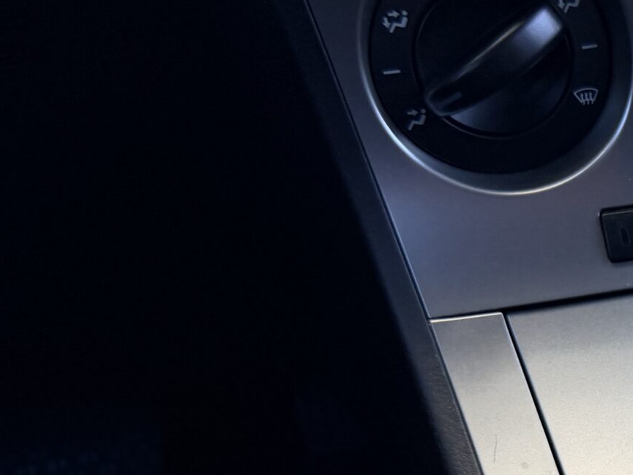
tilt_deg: -33.5
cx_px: 859
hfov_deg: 23.6
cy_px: 408
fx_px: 1299
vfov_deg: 20.4
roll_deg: +2.3
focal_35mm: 71
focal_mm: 6.76
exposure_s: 1/121
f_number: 1.78
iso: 125
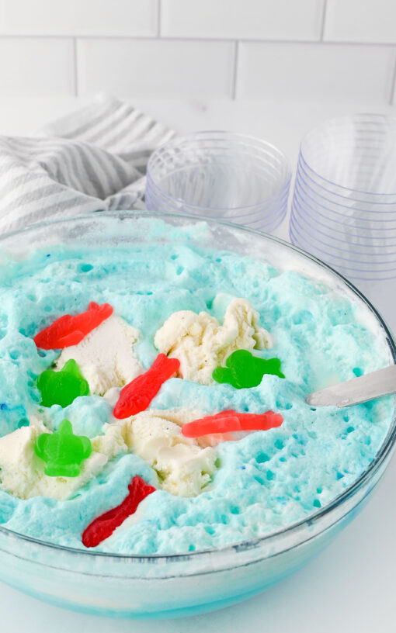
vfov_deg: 28.4
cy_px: 434
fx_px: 1243
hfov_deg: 18.1
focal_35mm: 72
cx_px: 137
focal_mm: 50
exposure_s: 1/80
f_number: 9
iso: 280
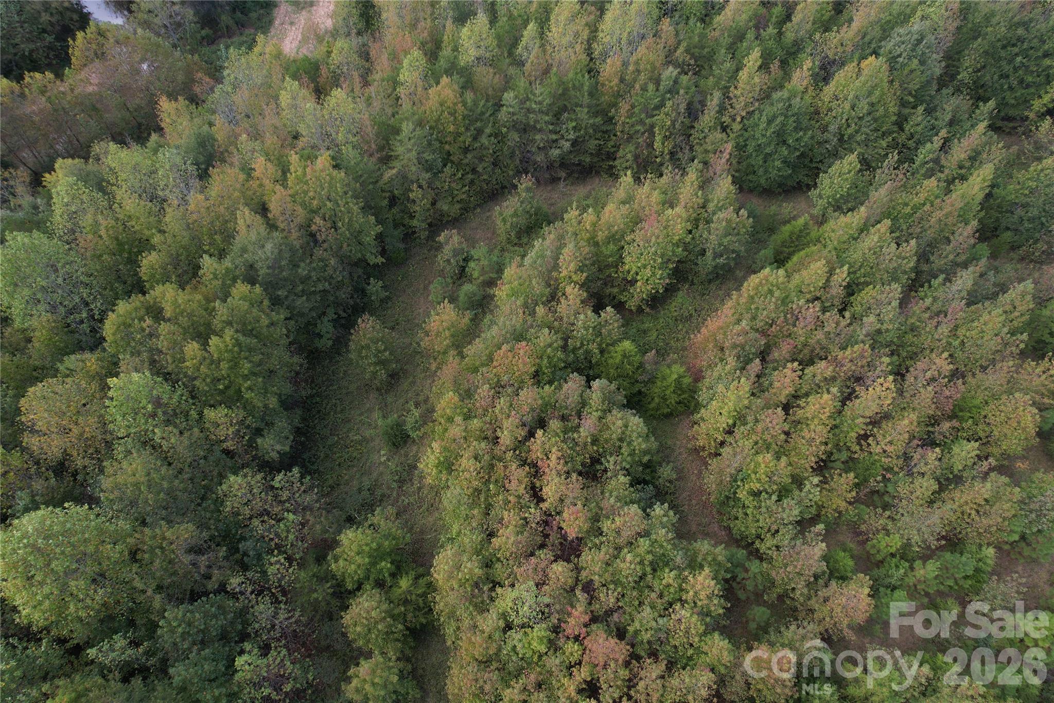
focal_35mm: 22
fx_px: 644
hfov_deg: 78.6
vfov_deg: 57.2
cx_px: 527
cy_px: 352
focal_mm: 8.38
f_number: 2.8
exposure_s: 1/320
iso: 100
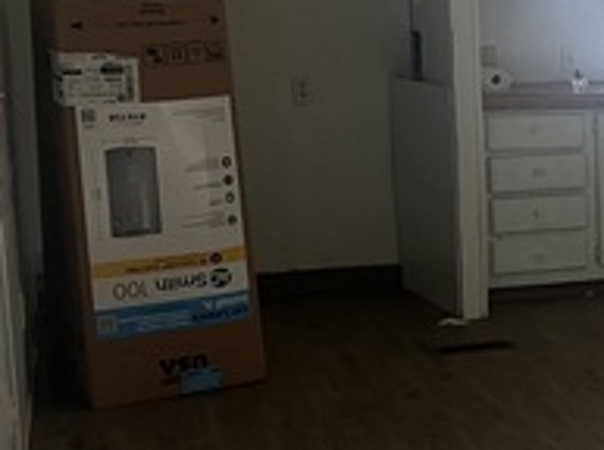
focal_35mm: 90
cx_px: 940
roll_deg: -1.2
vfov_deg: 16.4
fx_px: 1567
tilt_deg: -10.5
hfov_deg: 18.8
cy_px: 225
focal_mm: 5.7
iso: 80
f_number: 1.5
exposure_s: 1/60
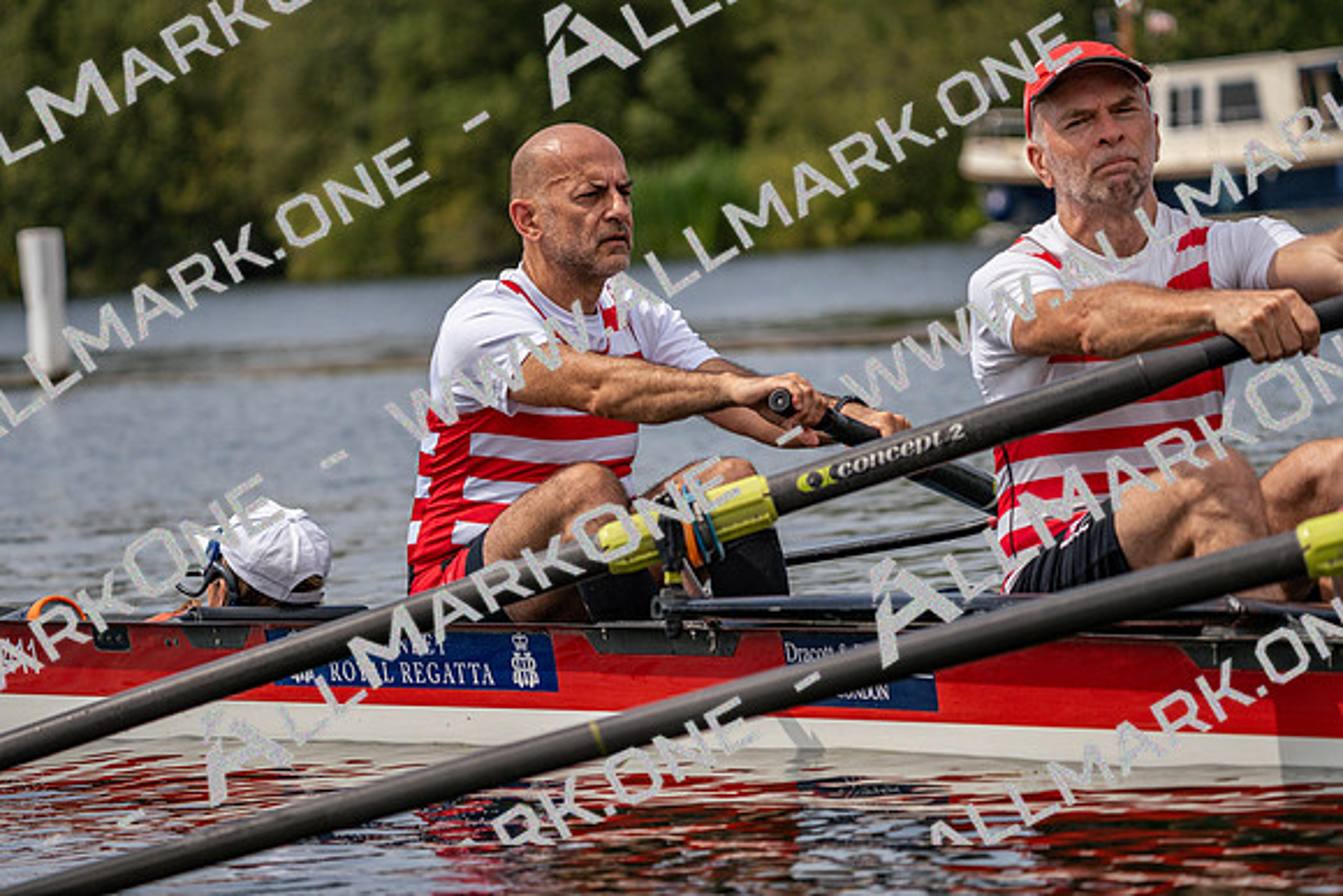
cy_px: 448
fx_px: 7463
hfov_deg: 10.3
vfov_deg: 6.9
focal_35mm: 200
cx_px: 672
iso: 200
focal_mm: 200
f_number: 5.6
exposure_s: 1/1600
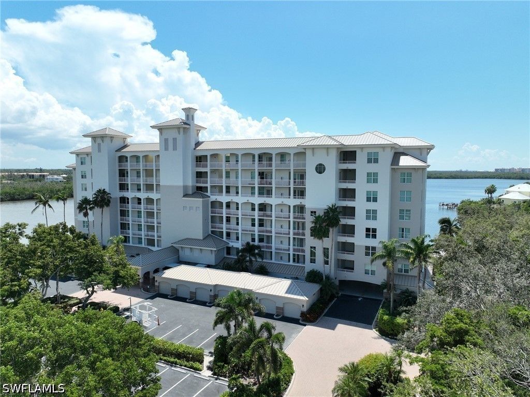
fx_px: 367
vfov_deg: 56.8
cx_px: 265
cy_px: 198
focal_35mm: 24
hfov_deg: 71.6
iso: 190
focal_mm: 12.29
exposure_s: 1/2500
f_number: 2.8
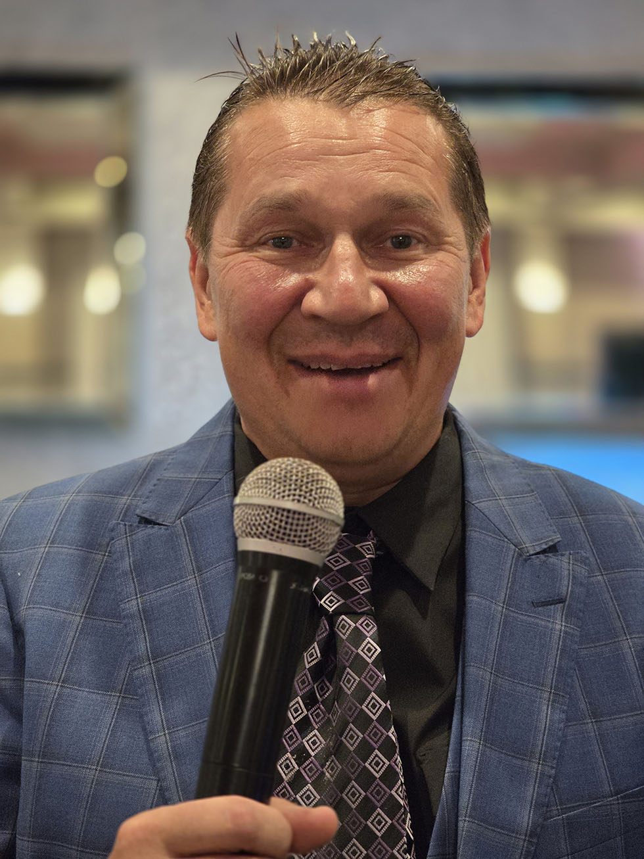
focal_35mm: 69
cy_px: 430
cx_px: 322
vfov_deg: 28.2
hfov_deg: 21.3
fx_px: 1712
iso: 1000
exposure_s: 1/30
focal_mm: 7.9
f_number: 2.4
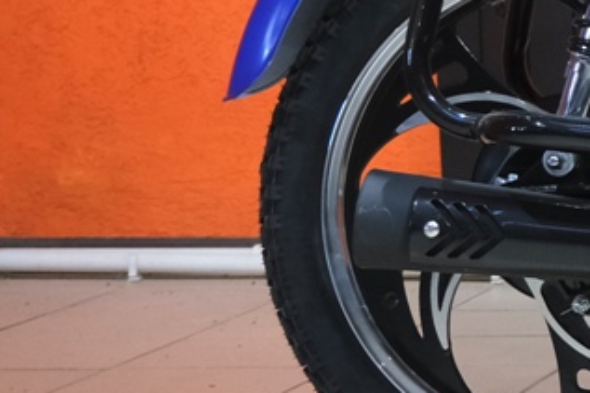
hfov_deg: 9.7
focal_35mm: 197
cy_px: -241
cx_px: 1182
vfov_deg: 6.8
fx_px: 3227
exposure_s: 1/100
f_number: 4
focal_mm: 26
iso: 1600
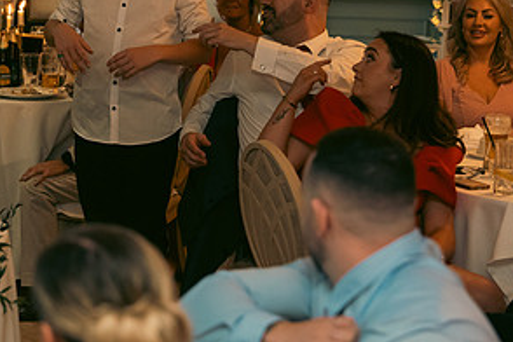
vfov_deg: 9.9
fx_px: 1966
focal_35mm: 138
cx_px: 124
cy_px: 107
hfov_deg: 14.8
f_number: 3.5
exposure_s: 1/160
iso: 2500
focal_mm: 70
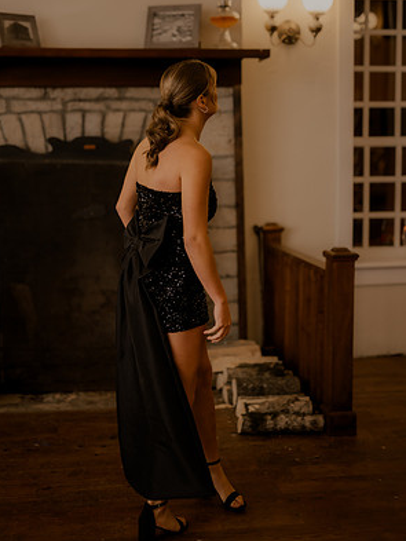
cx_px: 202
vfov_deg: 34.9
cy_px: 260
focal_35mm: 55
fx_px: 860
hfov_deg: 26.6
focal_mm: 50
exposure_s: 1/200
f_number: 1.4
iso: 320
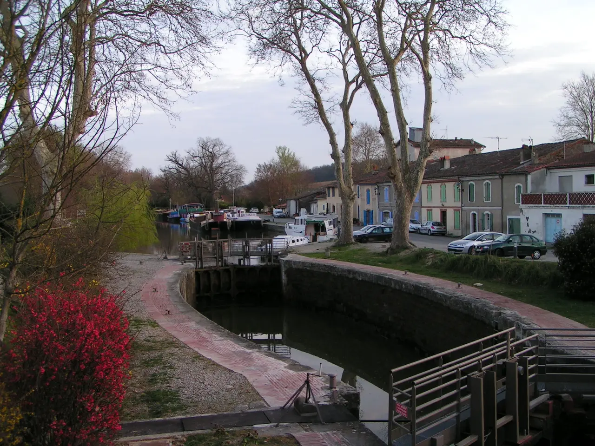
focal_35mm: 28
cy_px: 223
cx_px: 298
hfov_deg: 63.4
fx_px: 481
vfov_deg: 49.7
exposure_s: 1/80
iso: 50
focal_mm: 4.4
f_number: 5.6
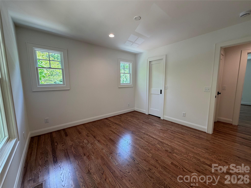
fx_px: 102
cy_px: 94
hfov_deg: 102.1
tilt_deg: -7.2
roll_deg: +0.8
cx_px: 126
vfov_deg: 85.7
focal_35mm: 14
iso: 125
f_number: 2.2
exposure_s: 1/120
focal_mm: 2.22
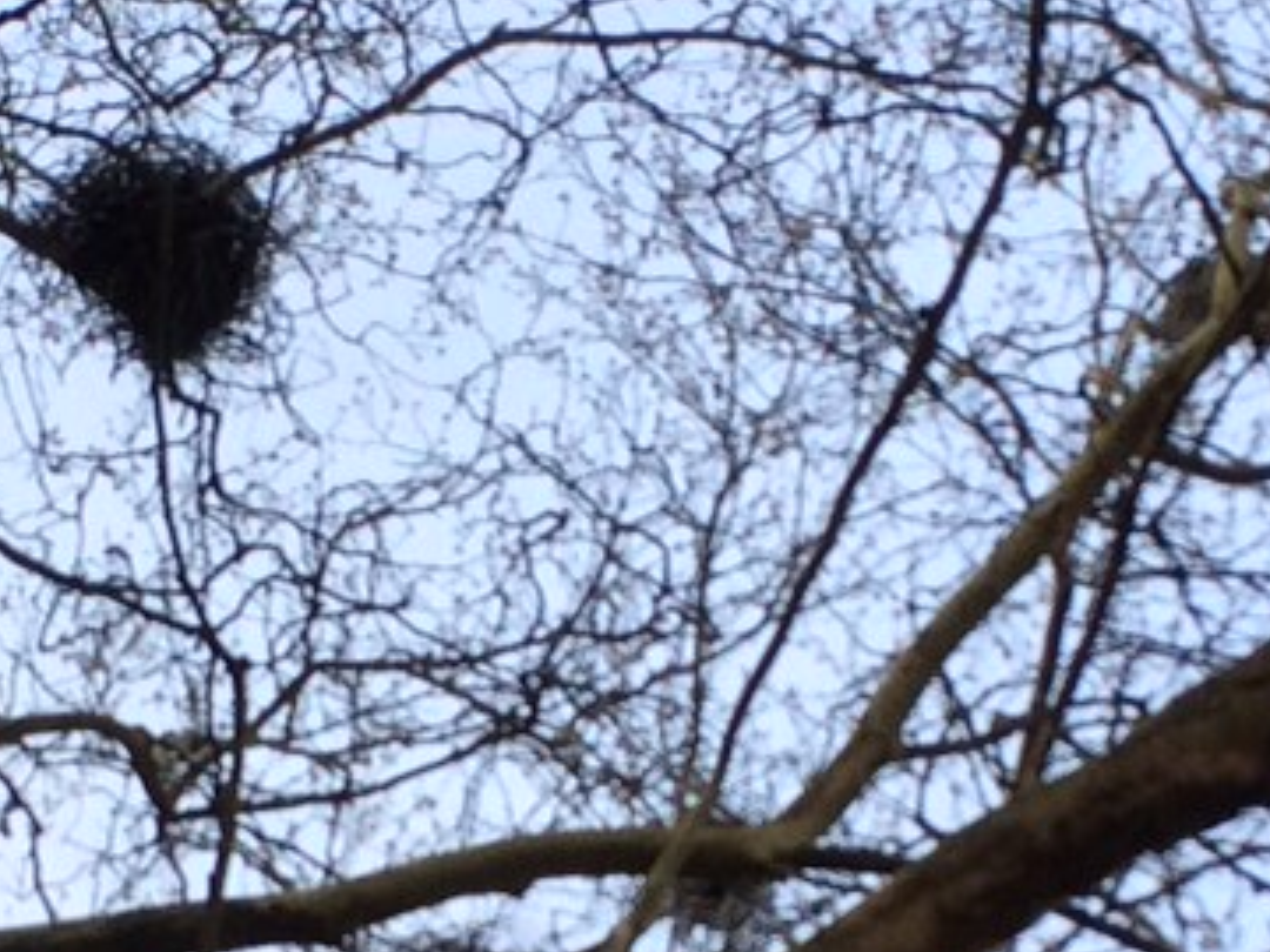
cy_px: 956
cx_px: 483
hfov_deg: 14.5
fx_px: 4990
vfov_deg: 10.8
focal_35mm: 136
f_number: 2.2
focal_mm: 4.12
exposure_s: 1/805
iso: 32
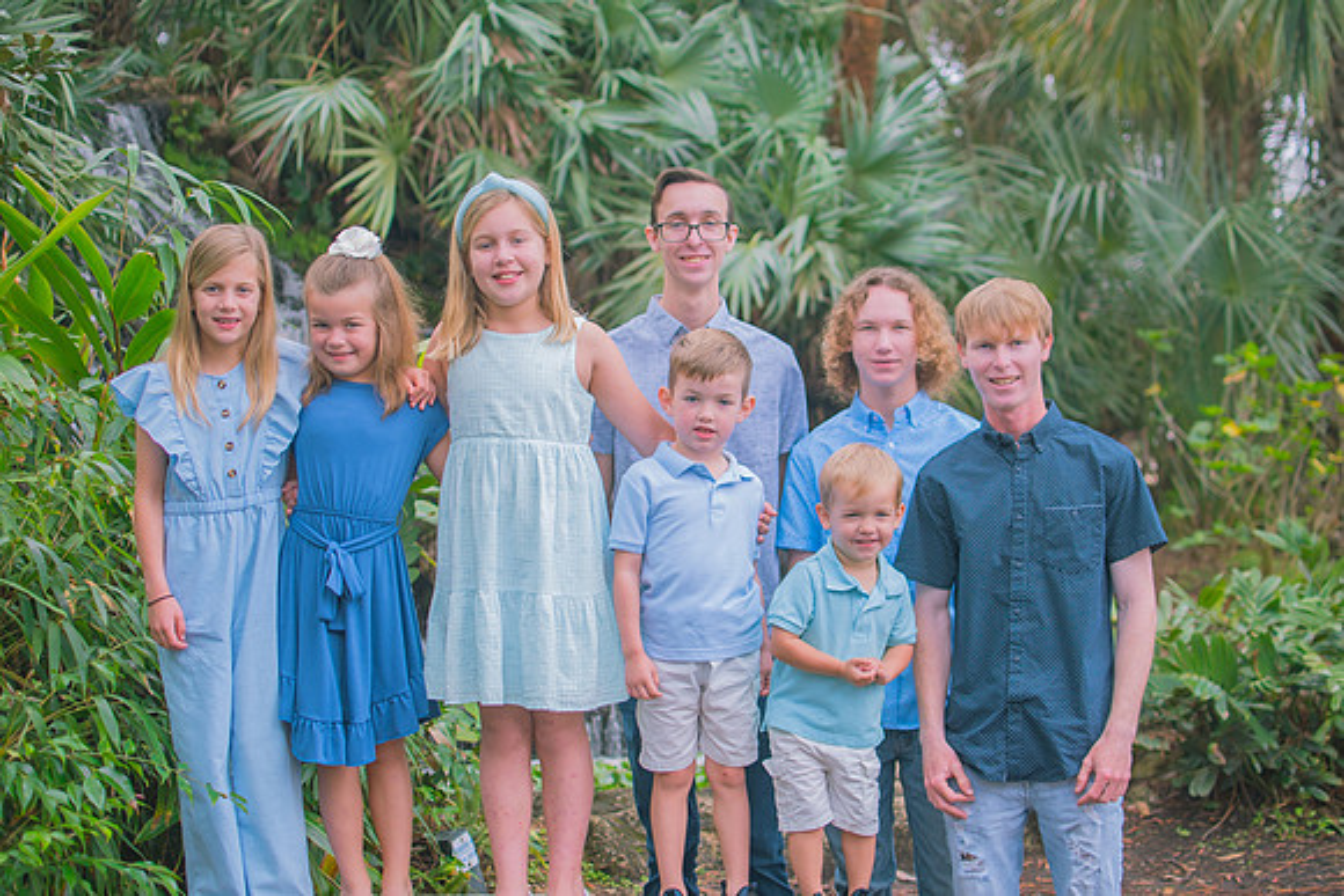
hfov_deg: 38.2
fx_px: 1942
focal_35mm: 52
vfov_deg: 26.0
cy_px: 448
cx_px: 672
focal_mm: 35
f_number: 2.2
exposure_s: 1/250
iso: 100
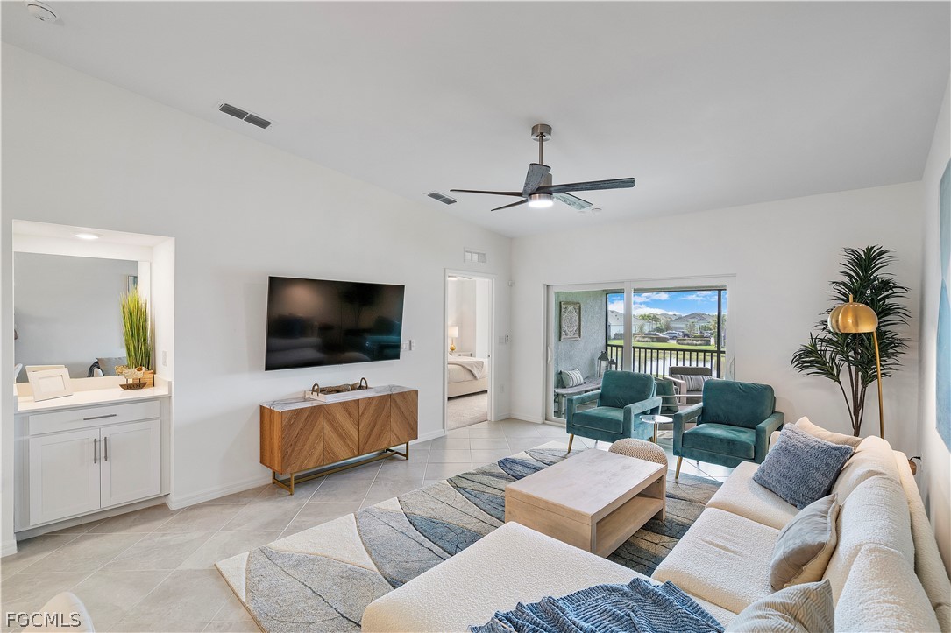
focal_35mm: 16
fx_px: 423
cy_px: 316
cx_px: 476
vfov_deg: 73.7
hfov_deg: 96.7
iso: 400
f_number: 8
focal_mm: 16
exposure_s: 1/20
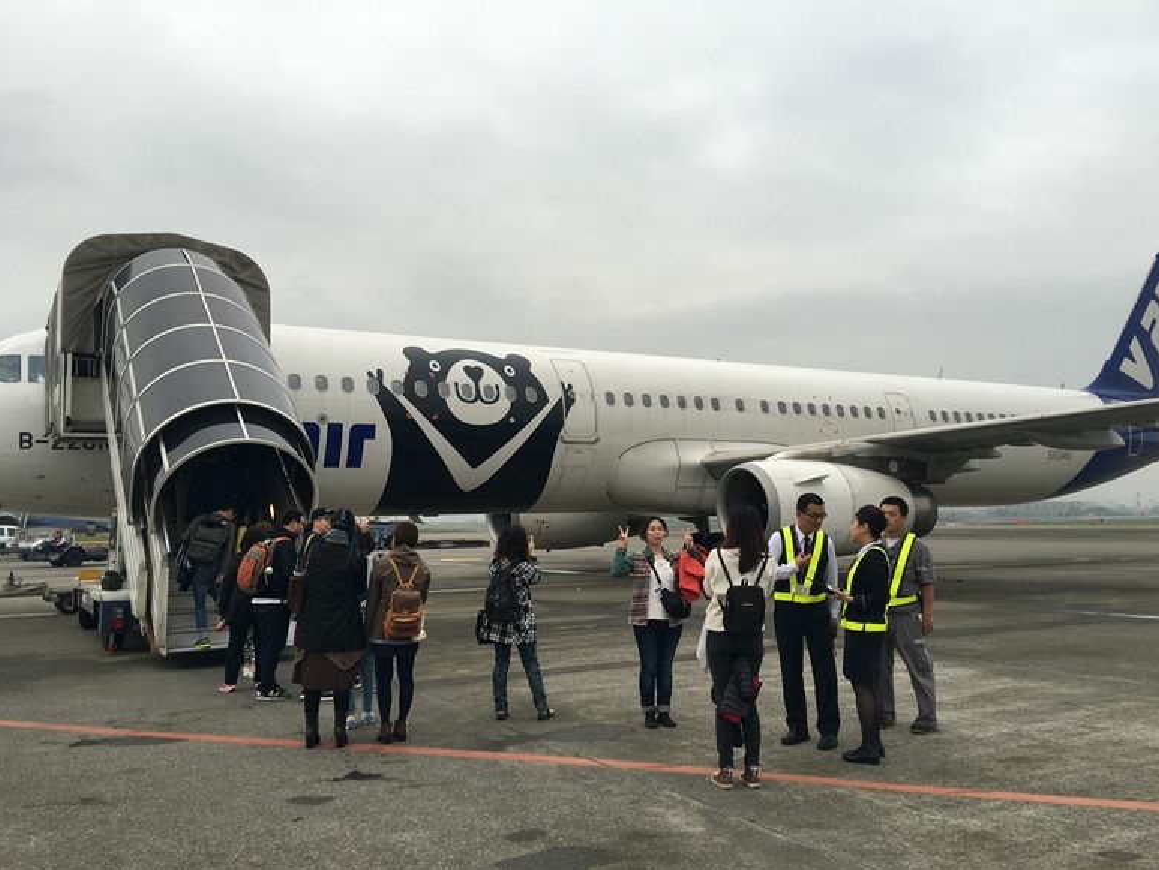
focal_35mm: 30
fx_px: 1005
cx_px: 597
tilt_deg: +8.2
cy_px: 438
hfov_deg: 59.9
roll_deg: +1.4
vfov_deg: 46.8
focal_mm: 4.15
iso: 25
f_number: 2.2
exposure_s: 1/238
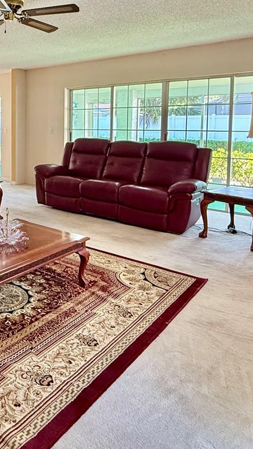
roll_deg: -0.4
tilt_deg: -3.7
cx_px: -5
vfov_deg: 60.9
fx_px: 370
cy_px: 145
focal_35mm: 31
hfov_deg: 34.2
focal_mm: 2.22
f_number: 2.2
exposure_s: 1/60
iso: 400
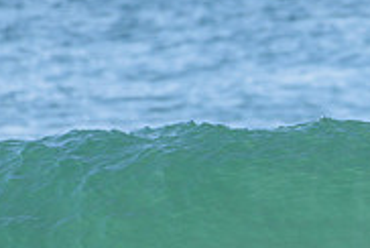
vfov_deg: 0.7
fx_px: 20074
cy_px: 284
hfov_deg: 1.1
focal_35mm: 1950
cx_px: 487
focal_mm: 500
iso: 220
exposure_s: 1/2000
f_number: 5.6
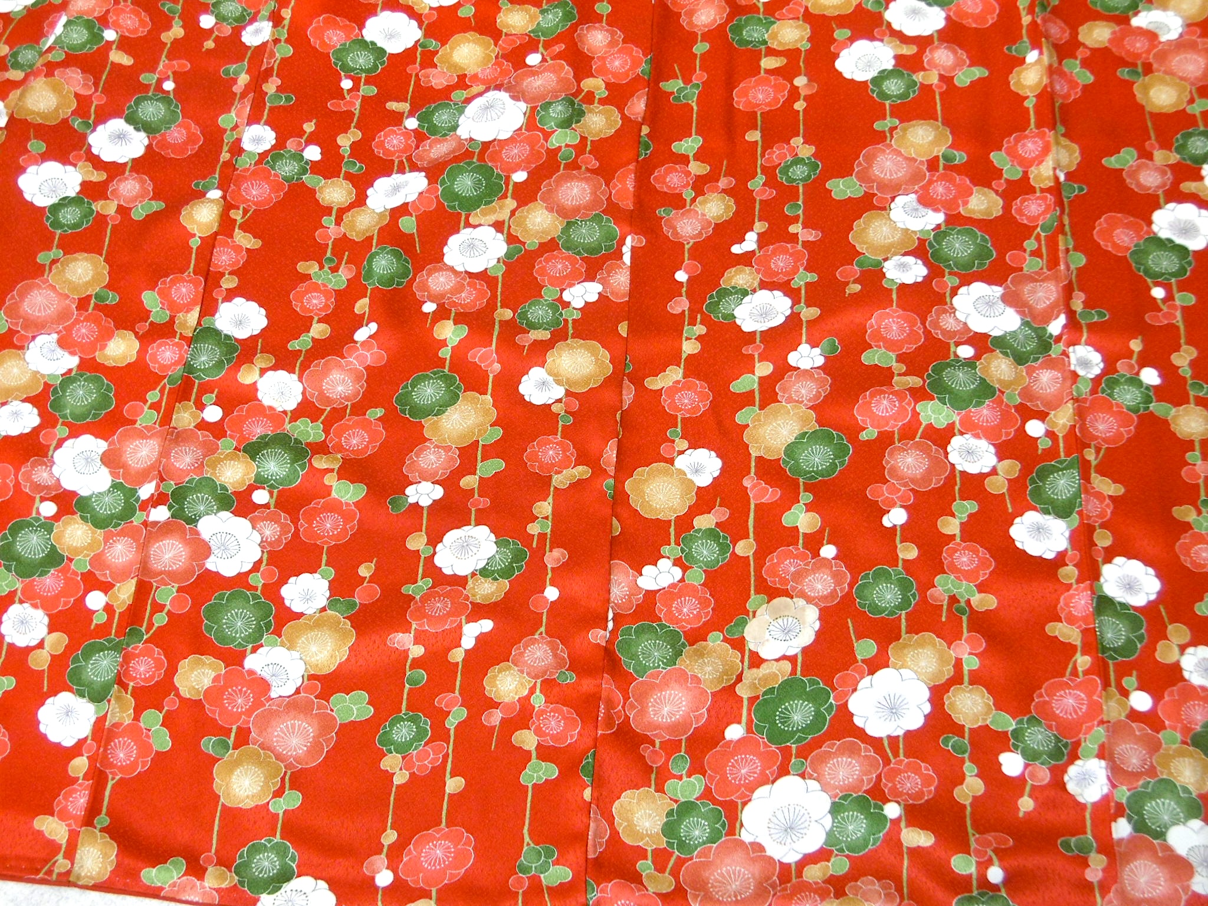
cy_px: 453
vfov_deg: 33.6
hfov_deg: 43.9
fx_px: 1501
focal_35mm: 43
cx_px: 604
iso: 200
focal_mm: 7.7
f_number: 3.8
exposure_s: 1/15
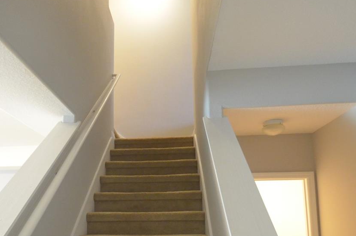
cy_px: 181
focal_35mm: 29
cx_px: 144
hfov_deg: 63.3
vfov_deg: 43.2
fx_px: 286
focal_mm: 10
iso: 2500
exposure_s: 1/20
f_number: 3.5
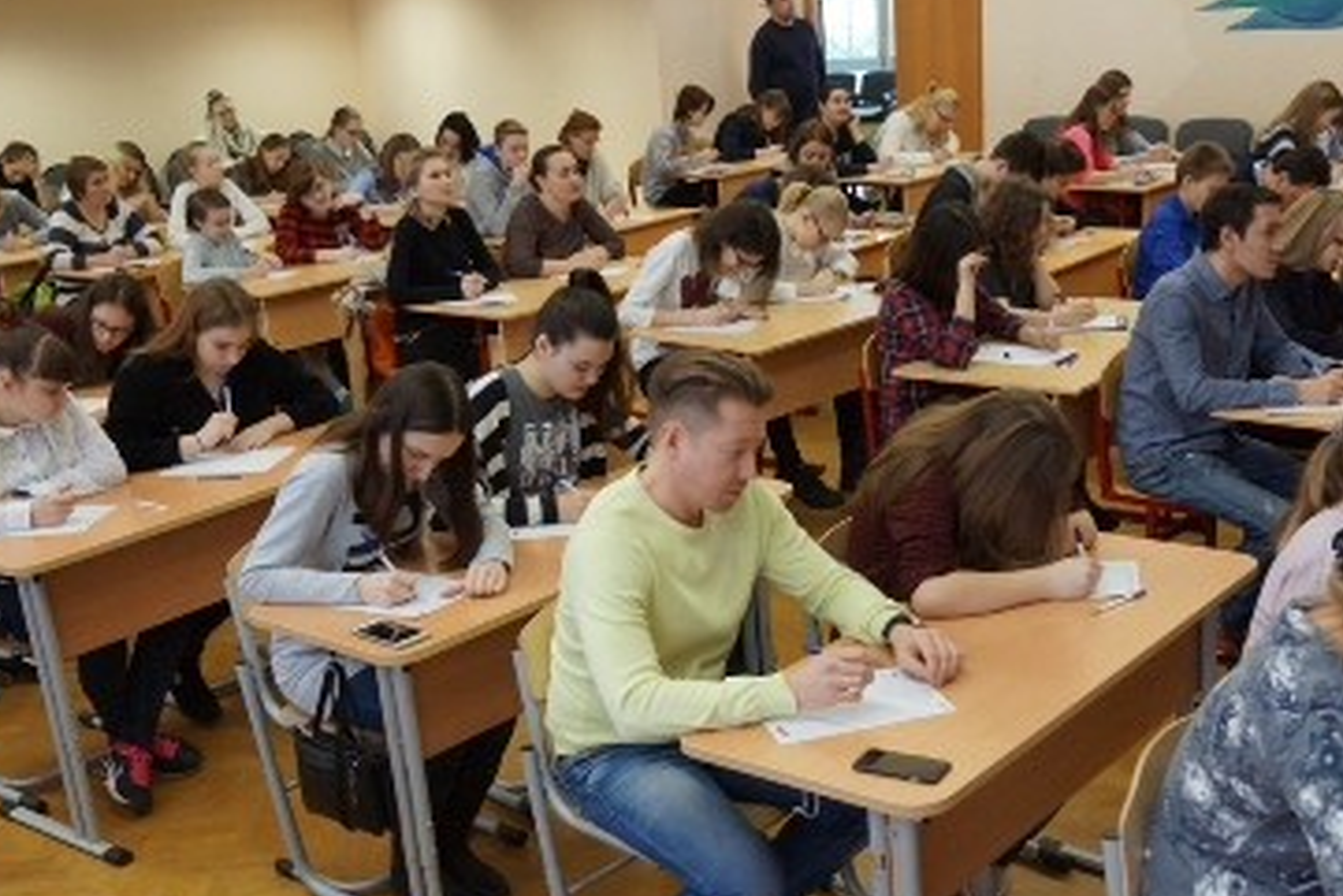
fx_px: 1530
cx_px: 718
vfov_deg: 32.6
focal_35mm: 41
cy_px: 526
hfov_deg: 47.4
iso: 2000
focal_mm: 22
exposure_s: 1/125
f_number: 5.6
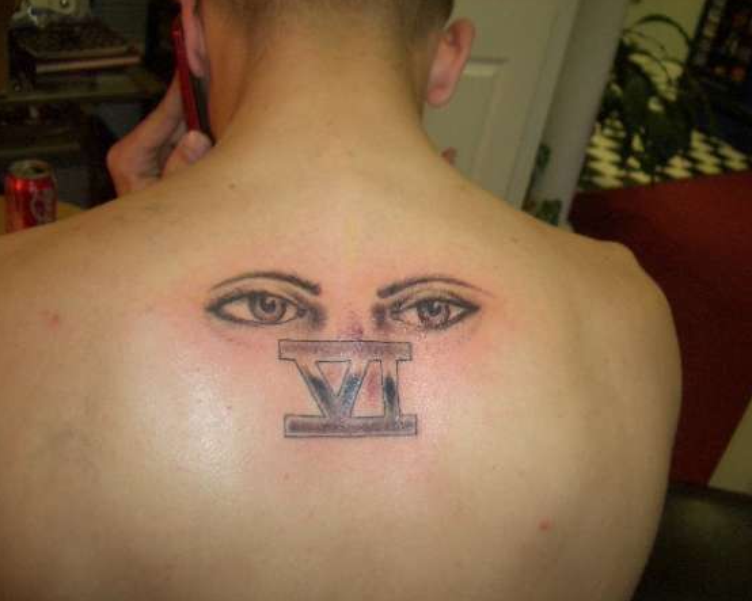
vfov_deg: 40.1
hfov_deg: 49.1
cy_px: 300
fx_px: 823
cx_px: 400
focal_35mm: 37
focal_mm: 5.8
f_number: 2.6
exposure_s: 1/60
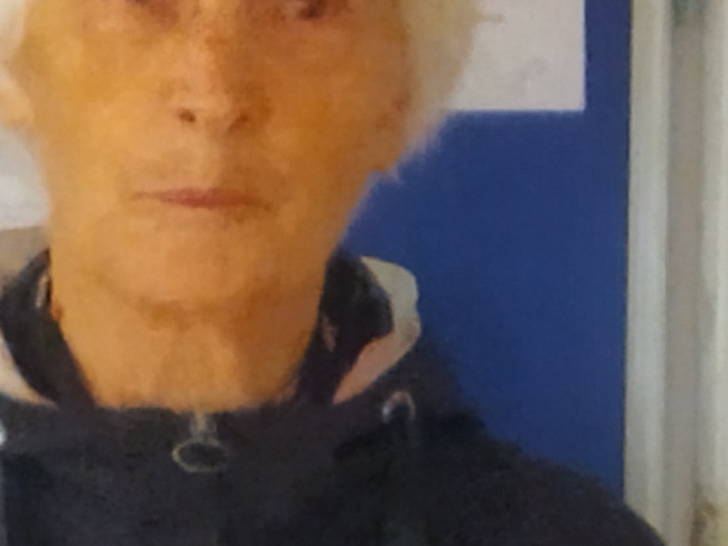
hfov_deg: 10.2
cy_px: 922
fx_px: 4081
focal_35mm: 194
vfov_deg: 7.5
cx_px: 558
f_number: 1.79
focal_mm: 4.71
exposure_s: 1/50
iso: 372
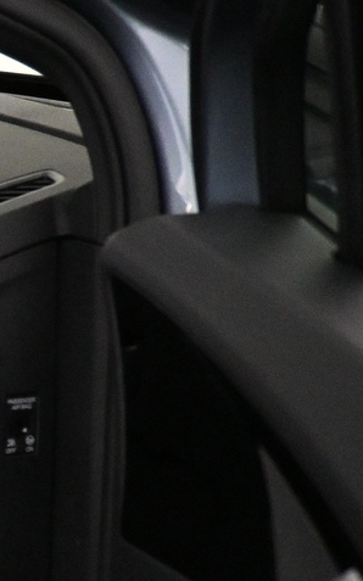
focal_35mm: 83
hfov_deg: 11.7
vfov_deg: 24.8
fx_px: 1314
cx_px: -599
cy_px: 381
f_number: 3.5
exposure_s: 1/125
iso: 4000
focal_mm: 16
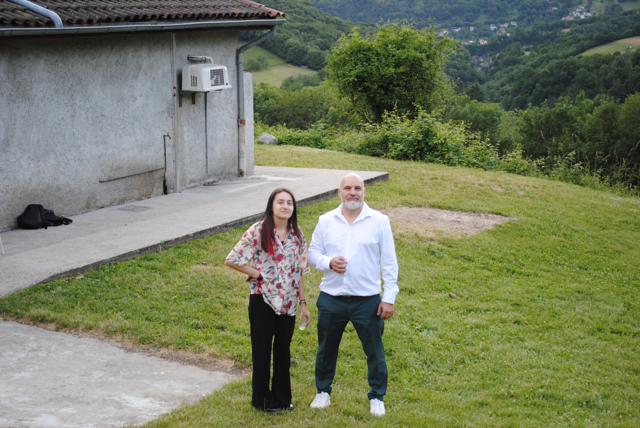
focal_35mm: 60
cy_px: 214
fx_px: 1068
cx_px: 320
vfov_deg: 22.7
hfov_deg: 33.4
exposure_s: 1/100
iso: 200
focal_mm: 40
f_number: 5.3
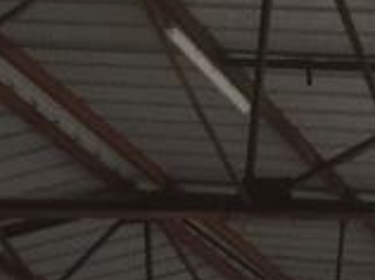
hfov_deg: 10.5
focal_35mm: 184
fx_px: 1990
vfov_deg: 7.2
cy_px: 823
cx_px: 498
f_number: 2.2
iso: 32
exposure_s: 1/50
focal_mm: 4.15
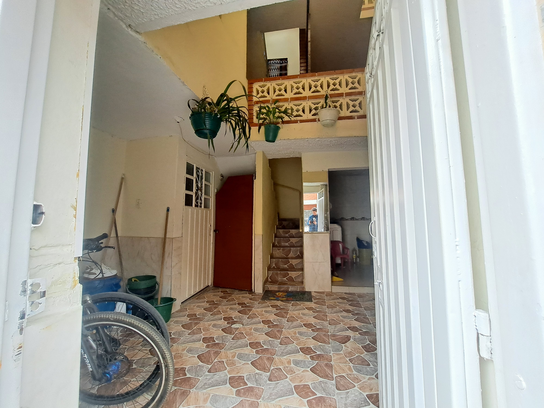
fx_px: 204
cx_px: 272
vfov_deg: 89.9
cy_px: 204
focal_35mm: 13
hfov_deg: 106.2
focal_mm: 1.74
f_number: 2.2
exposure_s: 1/60
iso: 64
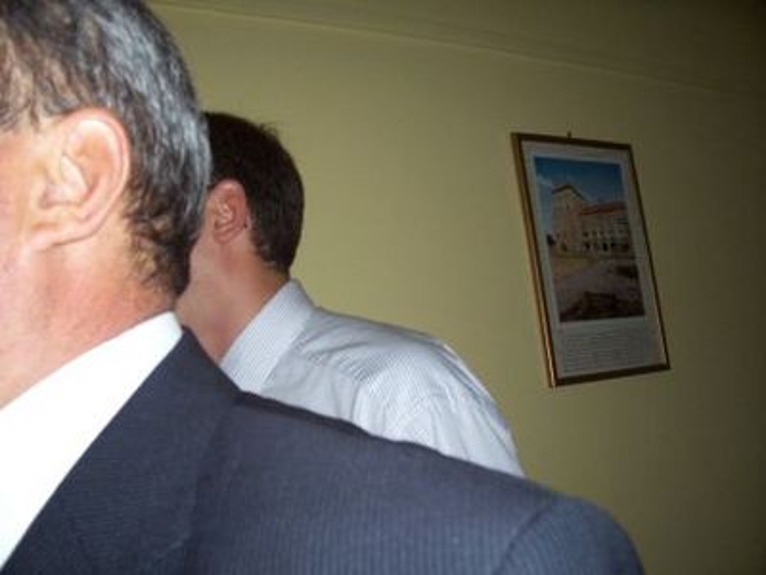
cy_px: 288
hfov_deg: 54.0
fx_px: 752
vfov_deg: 41.8
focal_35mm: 34
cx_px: 383
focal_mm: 5.6
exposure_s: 1/60
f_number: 2.7
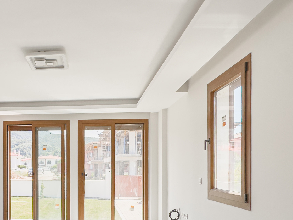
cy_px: 182
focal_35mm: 32
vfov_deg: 41.9
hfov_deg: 51.6
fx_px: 271
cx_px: 41
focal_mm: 2.22
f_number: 2.2
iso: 40
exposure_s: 1/460
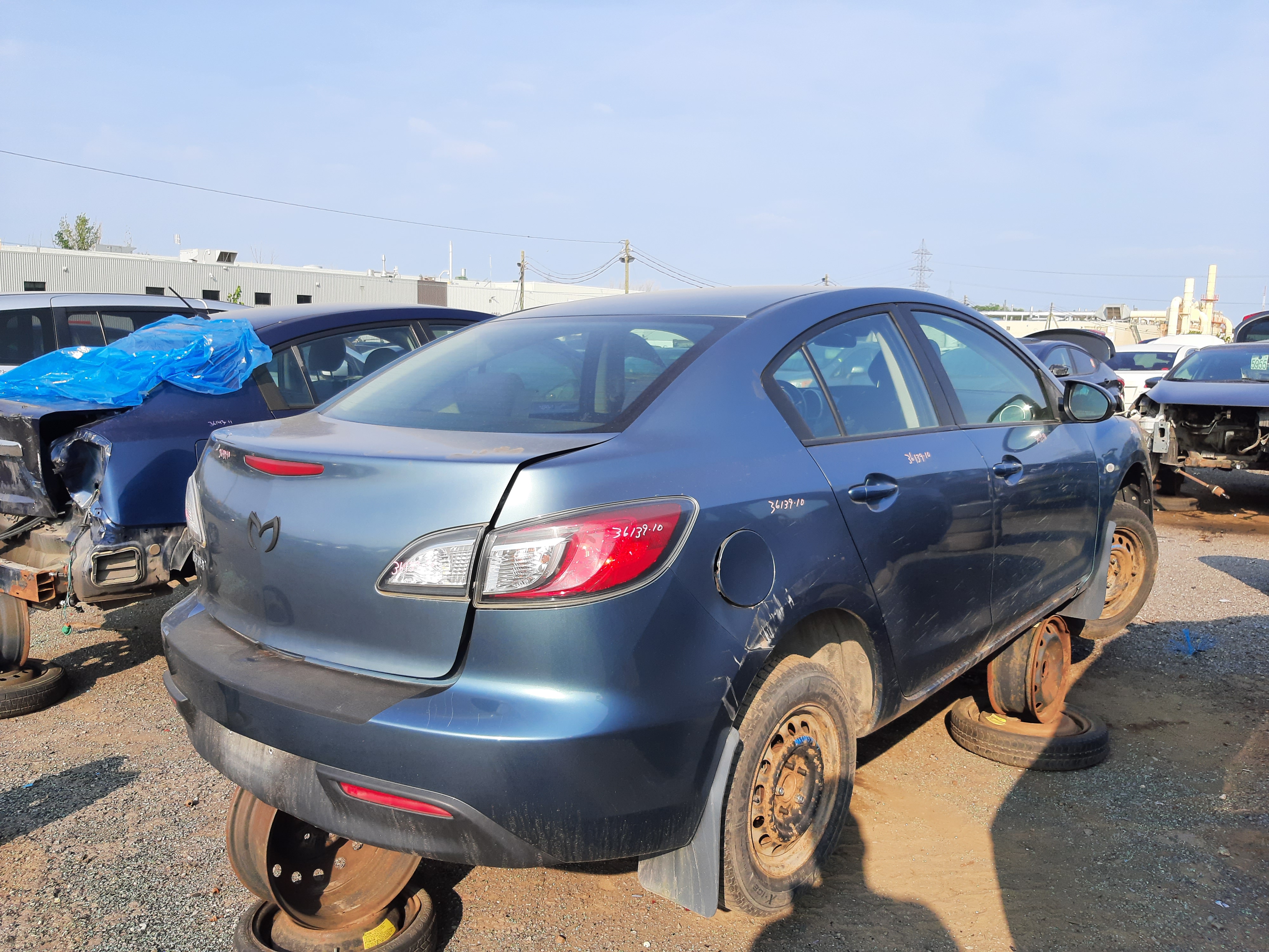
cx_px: 634
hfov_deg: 67.3
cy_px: 476
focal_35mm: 26
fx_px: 953
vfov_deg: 53.1
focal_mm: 3.92
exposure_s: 1/921
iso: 40
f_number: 1.7
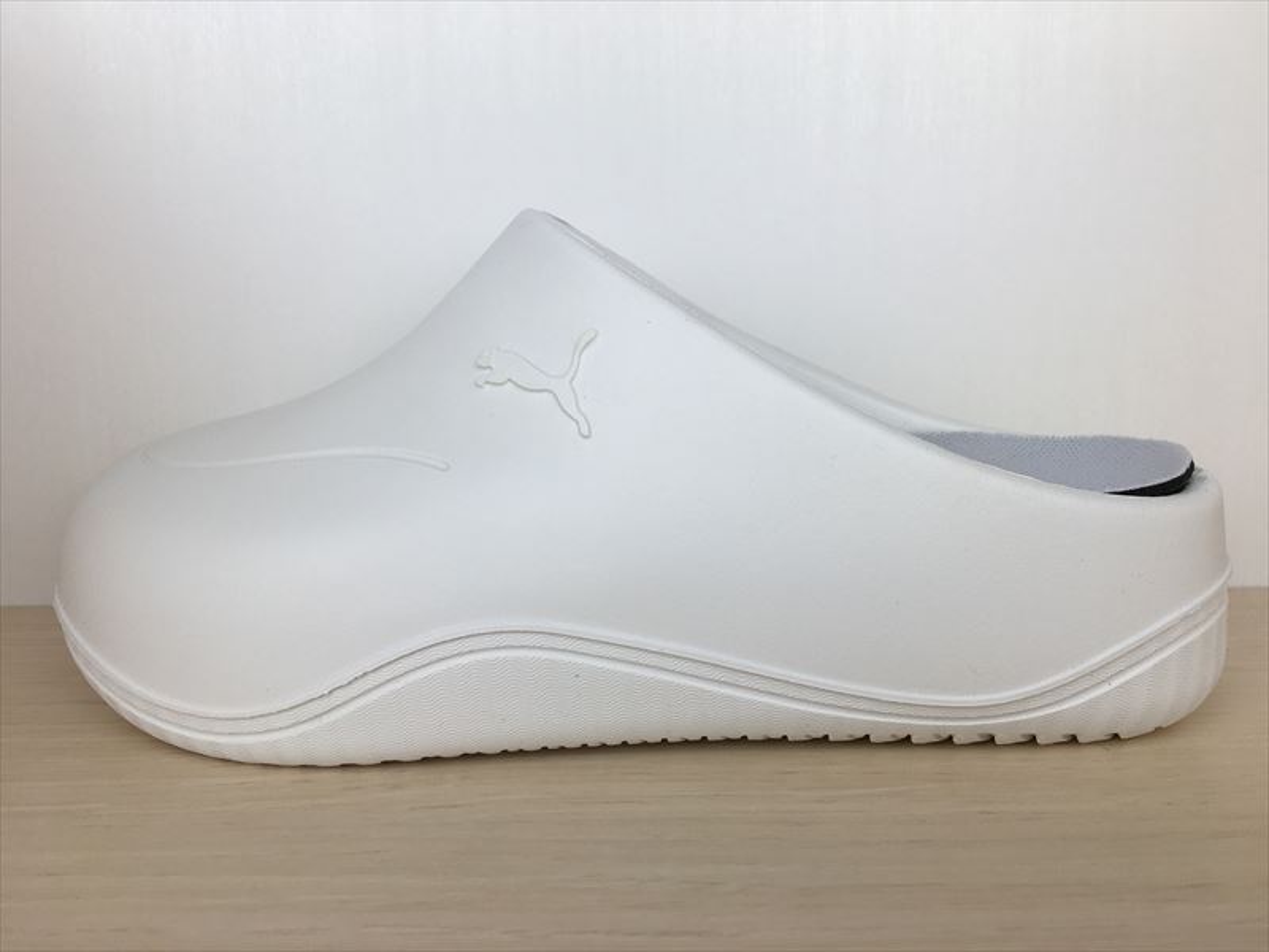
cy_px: 476
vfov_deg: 48.2
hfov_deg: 61.7
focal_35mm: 29
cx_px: 634
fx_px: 1063
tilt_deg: -9.8
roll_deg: +1.3
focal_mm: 4.15
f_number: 2.2
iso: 25
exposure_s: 1/196
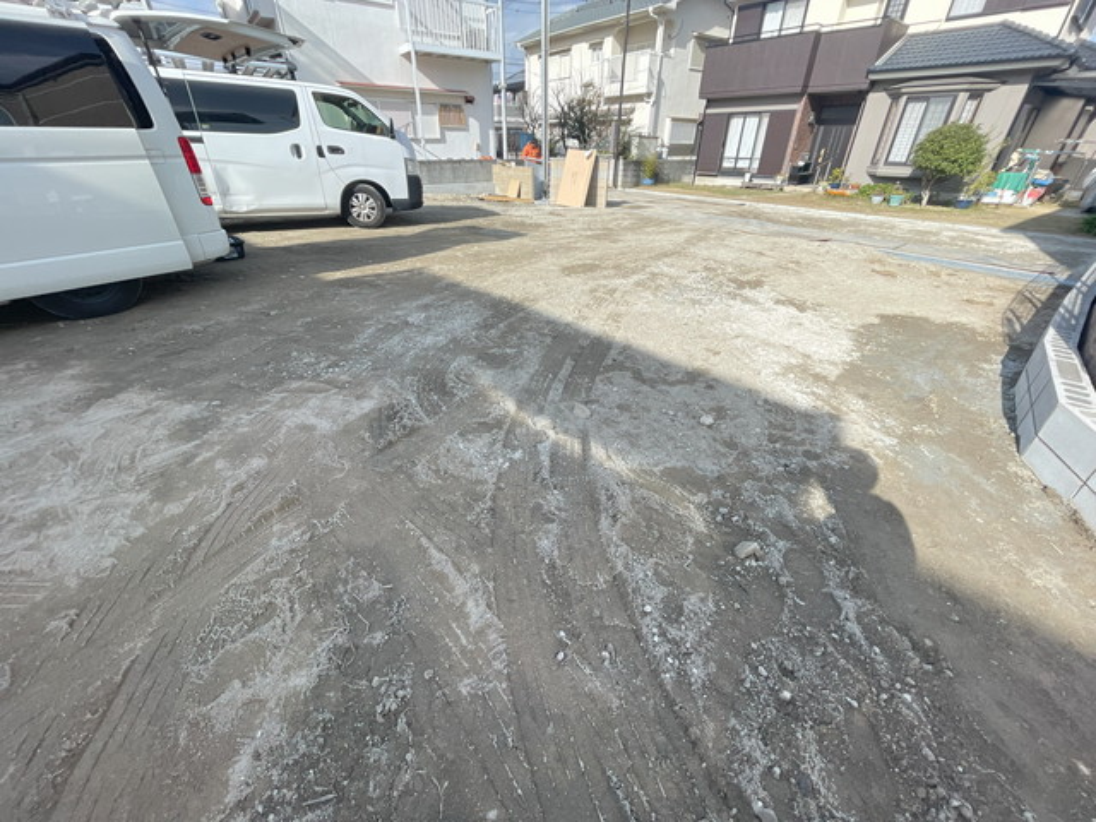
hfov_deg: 102.1
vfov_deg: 85.7
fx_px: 443
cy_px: 411
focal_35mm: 14
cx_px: 548
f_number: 2.4
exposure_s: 1/585
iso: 25
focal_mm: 1.55
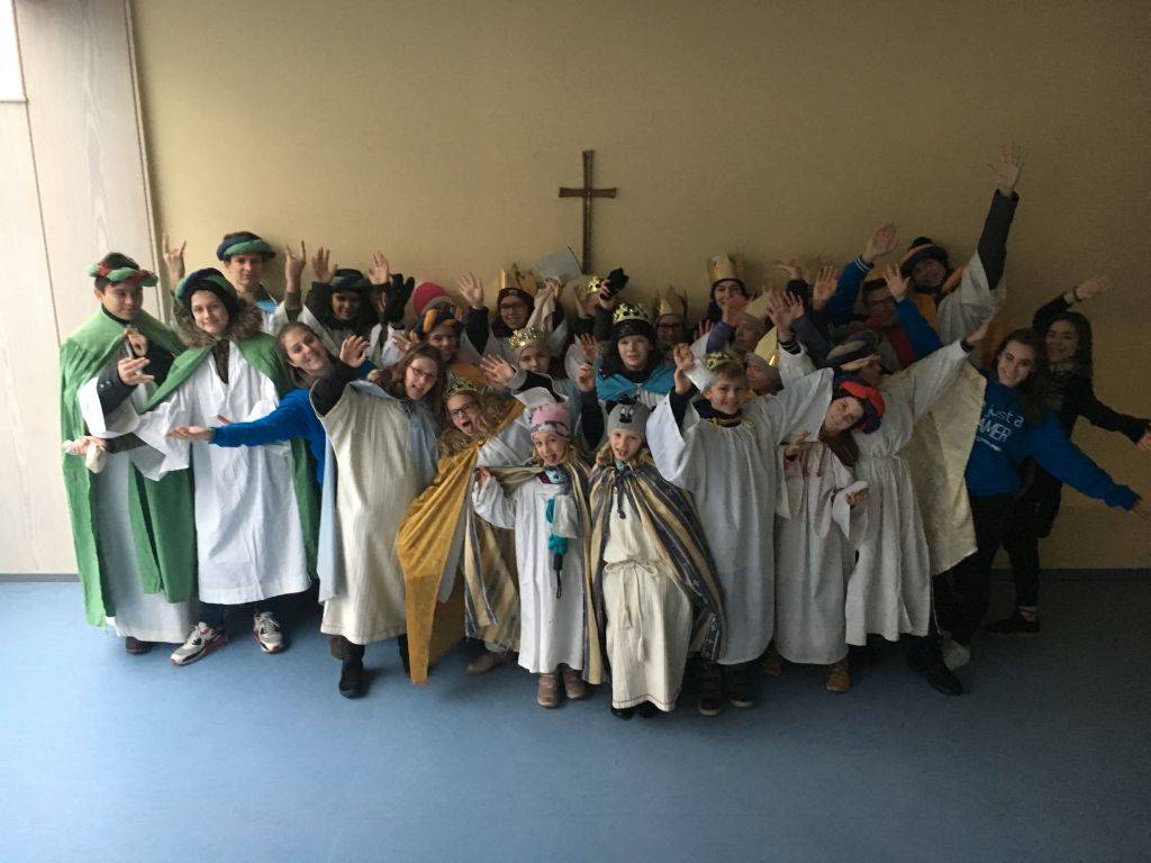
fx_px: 964
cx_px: 576
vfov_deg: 48.2
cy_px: 432
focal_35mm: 29
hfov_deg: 61.7
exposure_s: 1/17
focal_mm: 4.15
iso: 200
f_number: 2.2
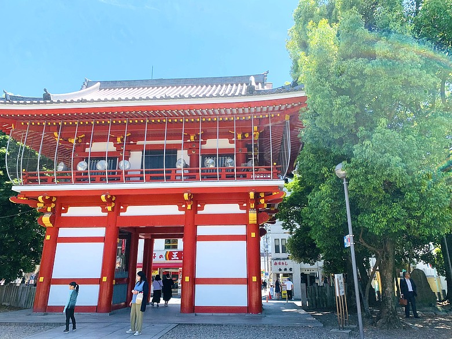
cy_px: 170
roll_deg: +0.3
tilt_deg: +19.4
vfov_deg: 53.1
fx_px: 339
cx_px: 226
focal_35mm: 26
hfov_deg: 67.3
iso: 25
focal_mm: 4.25
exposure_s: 1/1021
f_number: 1.8
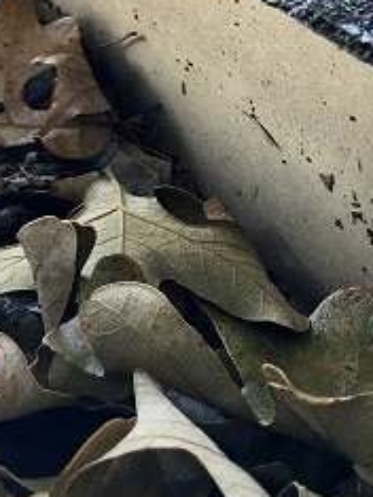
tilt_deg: -15.5
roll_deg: -11.1
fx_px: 1064
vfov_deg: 24.8
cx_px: 278
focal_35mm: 74
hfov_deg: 19.7
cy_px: -30
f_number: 2.2
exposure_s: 1/30
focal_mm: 4.15
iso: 32
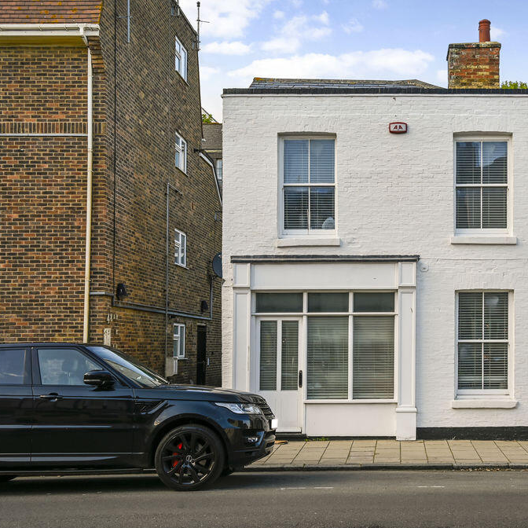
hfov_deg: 36.9
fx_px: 770
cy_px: 267
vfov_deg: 37.8
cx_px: 397
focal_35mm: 45
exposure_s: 1/160
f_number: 8
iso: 100
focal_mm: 34.5
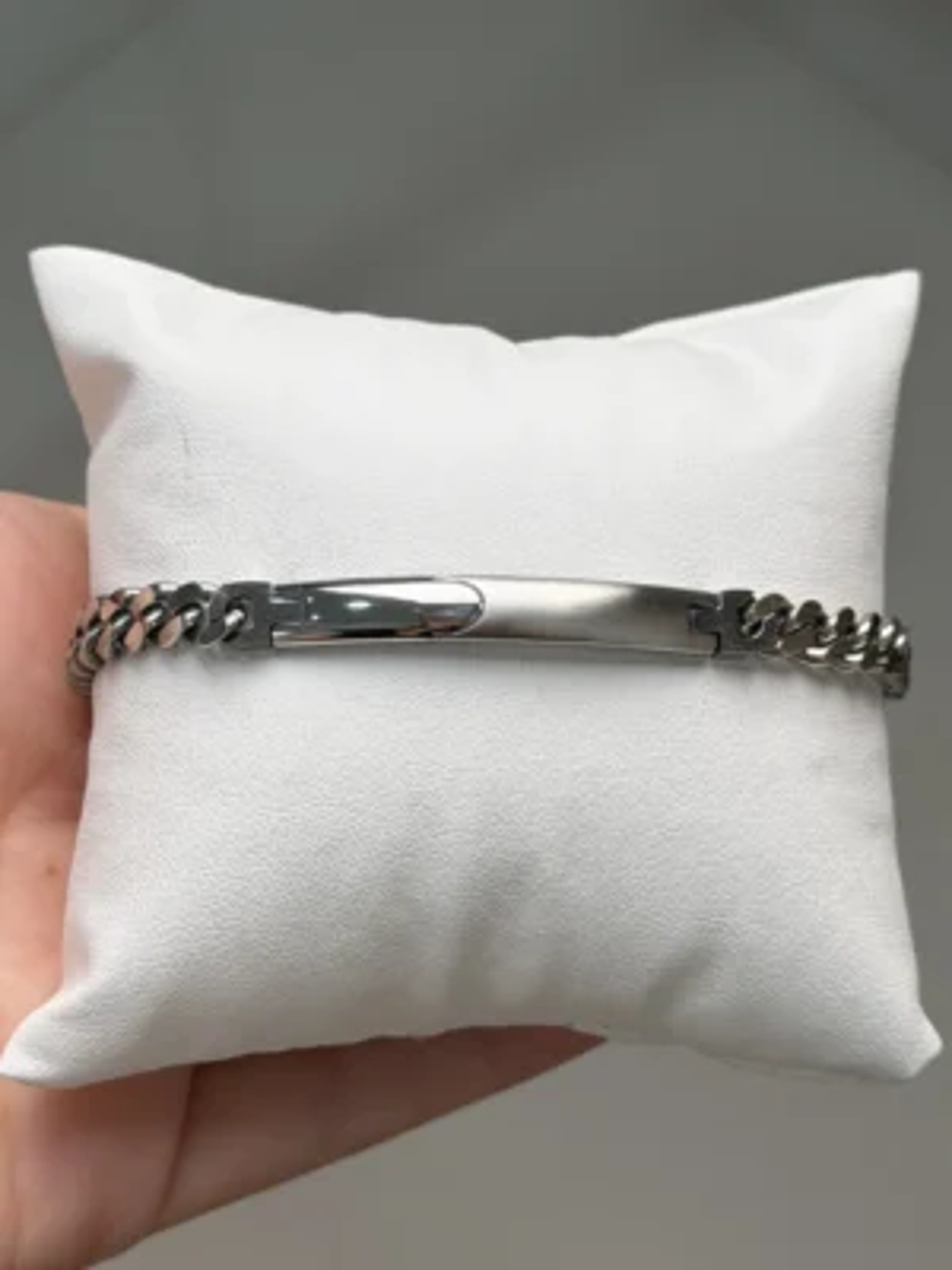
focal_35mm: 48
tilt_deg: -62.3
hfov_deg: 30.3
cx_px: 476
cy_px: 635
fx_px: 1760
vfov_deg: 39.7
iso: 64
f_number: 1.78
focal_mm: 6.76
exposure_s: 1/561
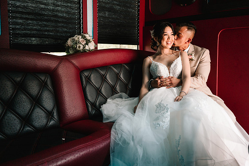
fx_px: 242
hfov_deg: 54.4
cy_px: 83
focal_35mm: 35
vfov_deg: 37.9
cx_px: 124
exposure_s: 1/200
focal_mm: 35
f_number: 3.2
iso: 500
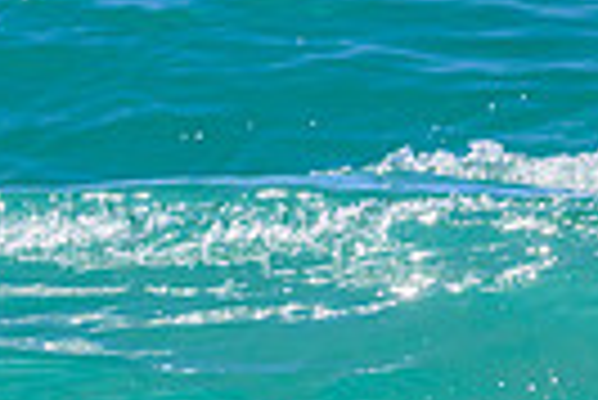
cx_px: -378
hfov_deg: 1.2
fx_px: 27554
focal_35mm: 1657
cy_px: 438
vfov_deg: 0.8
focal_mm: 380
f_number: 11
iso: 640
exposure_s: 1/2000
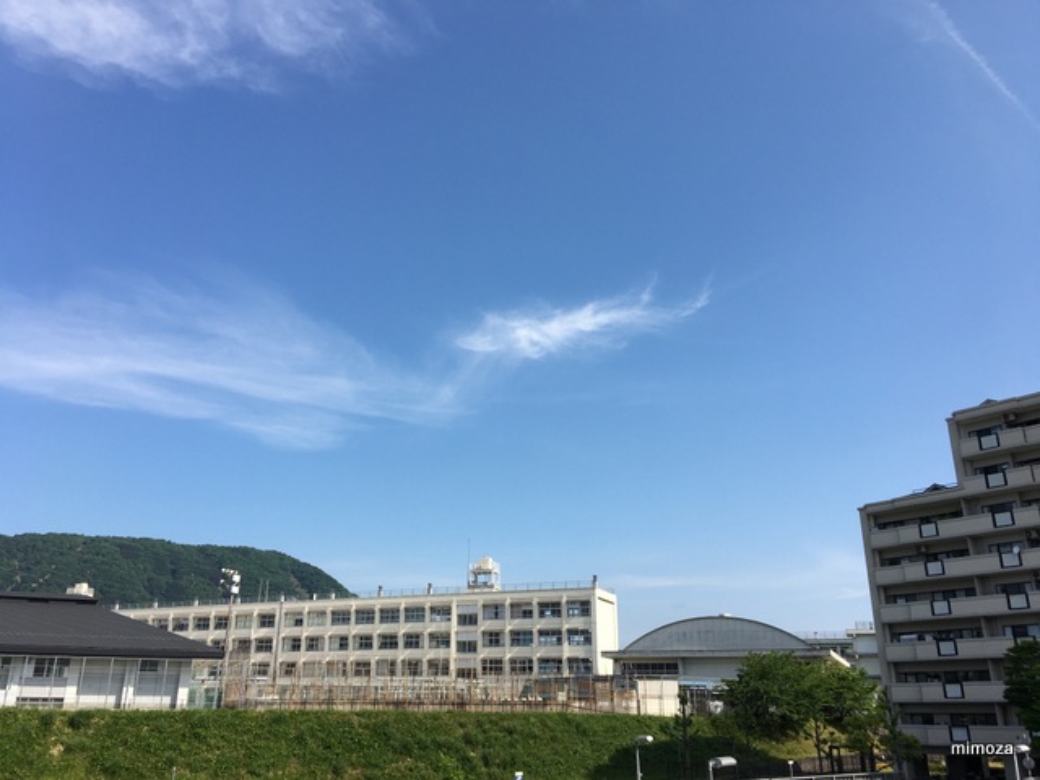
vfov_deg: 48.2
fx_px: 871
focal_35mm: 29
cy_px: 390
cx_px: 520
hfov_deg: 61.7
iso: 25
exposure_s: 1/1451
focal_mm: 4.15
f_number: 2.2
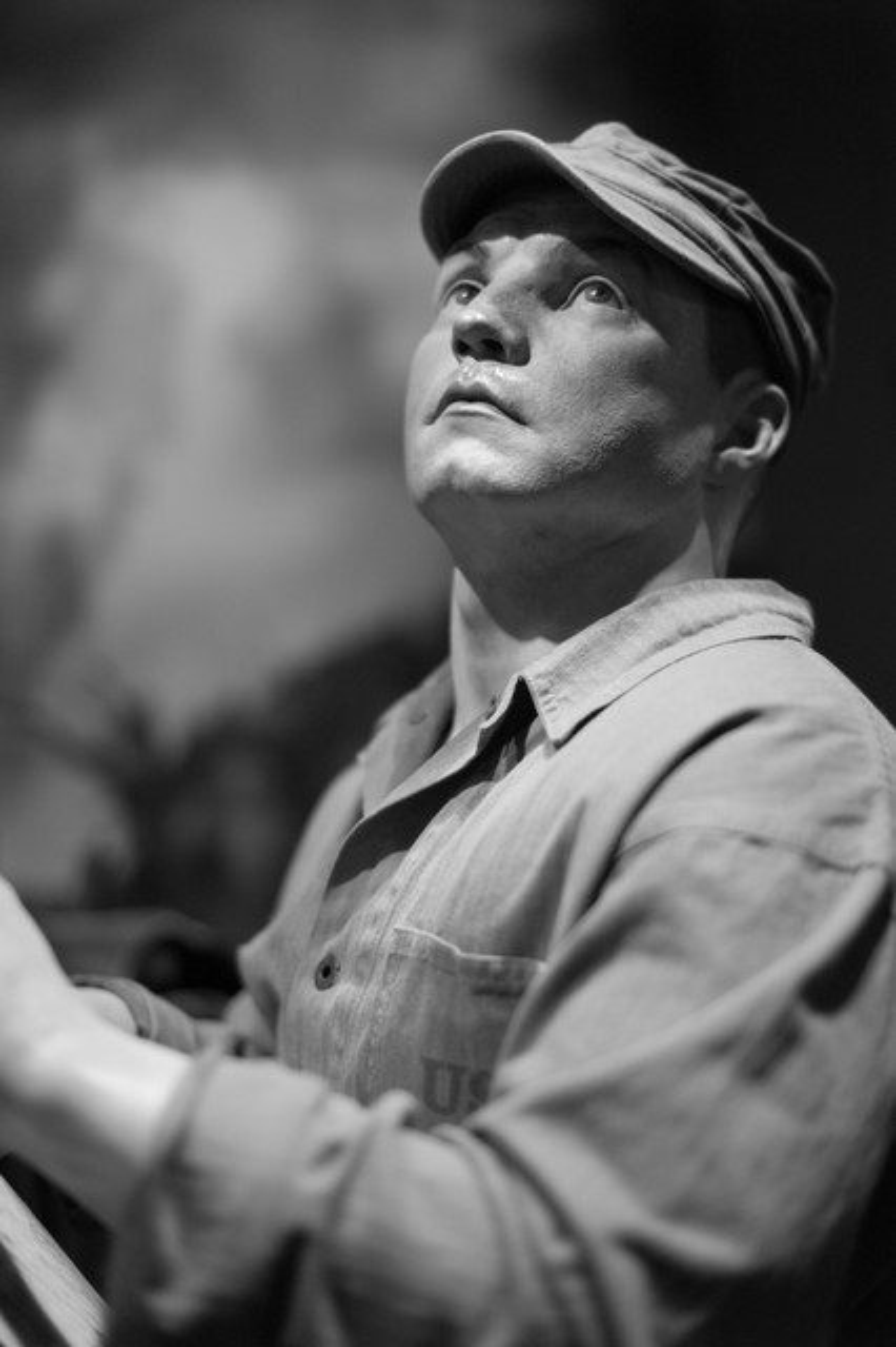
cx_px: 448
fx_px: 1869
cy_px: 674
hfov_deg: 27.0
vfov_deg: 39.6
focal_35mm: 50
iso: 2500
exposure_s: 1/350
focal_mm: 50
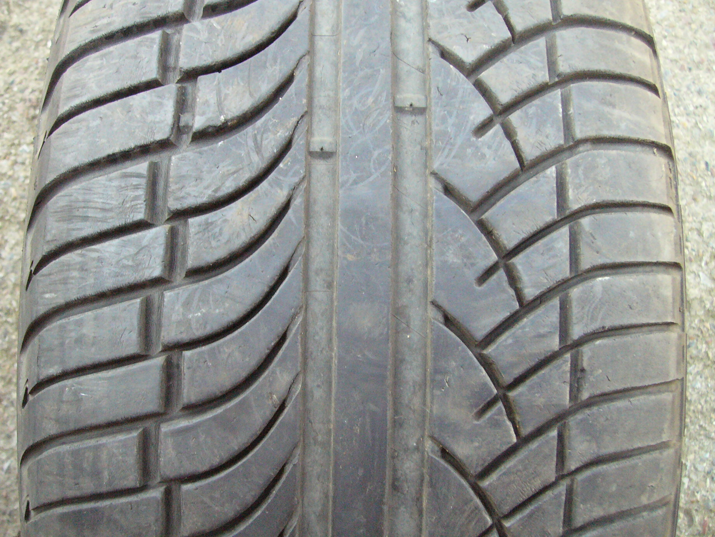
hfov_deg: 52.6
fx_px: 723
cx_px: 358
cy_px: 268
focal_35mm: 35
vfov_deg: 40.7
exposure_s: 1/100
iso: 400
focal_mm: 5.8
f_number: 5.6
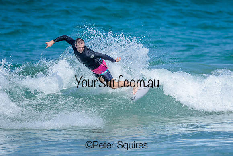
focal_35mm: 1095
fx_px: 7090
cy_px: 65
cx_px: 126
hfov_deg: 1.9
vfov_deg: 1.3
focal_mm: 800
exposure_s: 1/2500
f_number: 6.3
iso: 320
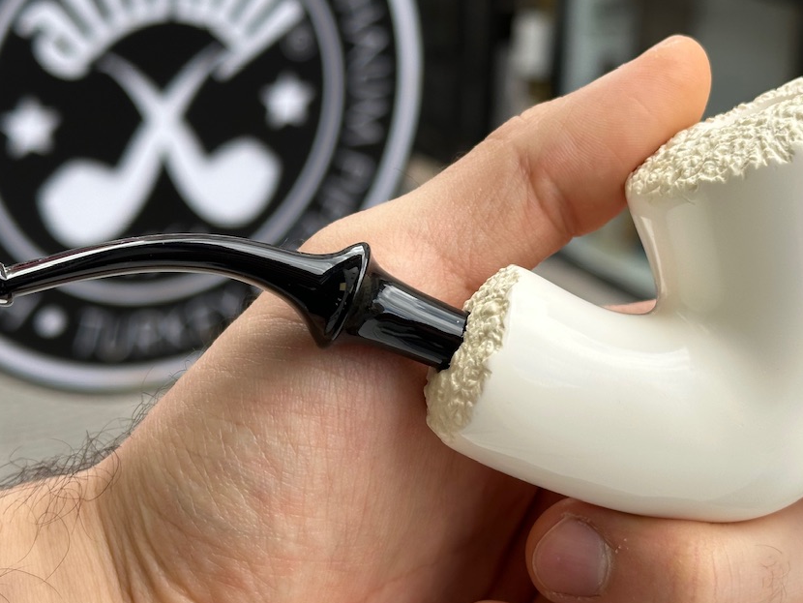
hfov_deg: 26.3
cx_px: 457
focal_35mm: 74
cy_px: 261
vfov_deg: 19.9
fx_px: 1717
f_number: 1.78
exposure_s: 1/830
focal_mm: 6.86
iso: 64
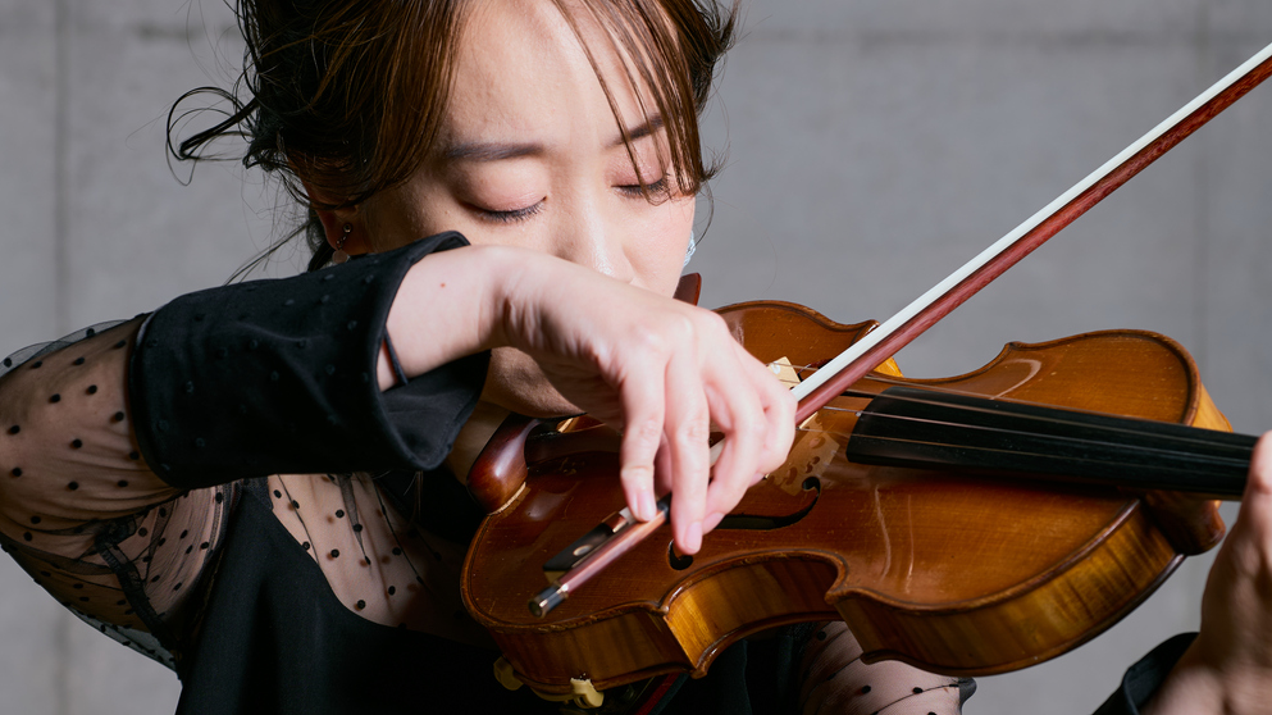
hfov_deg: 13.2
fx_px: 5496
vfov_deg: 7.4
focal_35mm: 163
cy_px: 477
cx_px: 633
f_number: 6.3
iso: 100
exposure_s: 1/160
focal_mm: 103
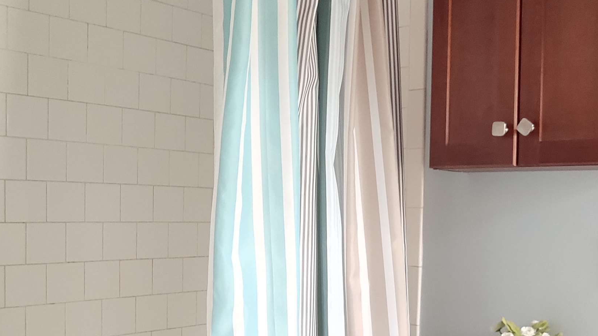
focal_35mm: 43
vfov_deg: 27.4
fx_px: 682
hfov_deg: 47.2
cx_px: 347
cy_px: 240
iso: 766
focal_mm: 2.15
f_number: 2.2
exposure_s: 1/25
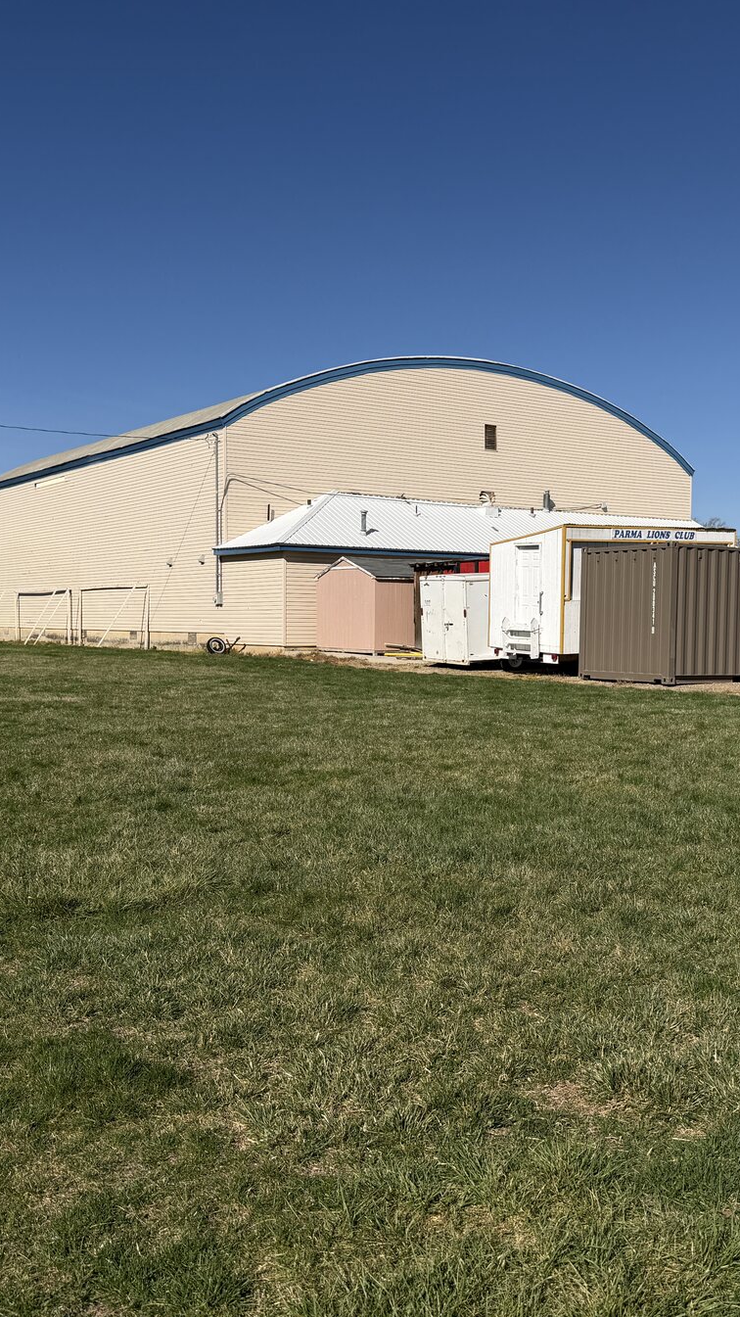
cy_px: 659
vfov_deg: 56.6
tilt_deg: -2.2
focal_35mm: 35
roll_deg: -0.2
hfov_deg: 33.5
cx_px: 467
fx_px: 1222
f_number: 1.78
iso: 80
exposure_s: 1/9091
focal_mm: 6.76
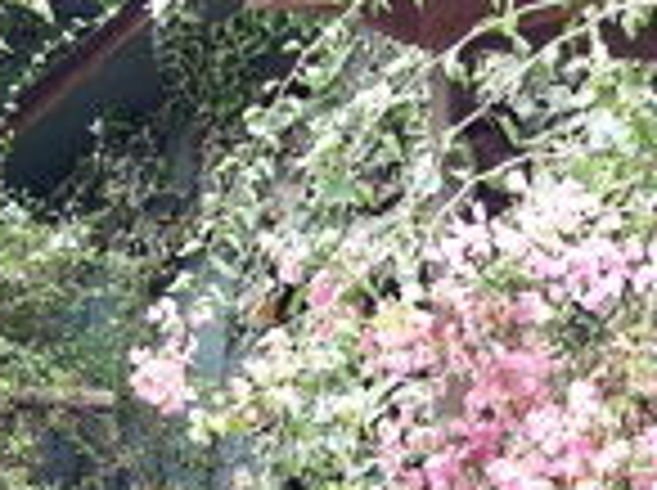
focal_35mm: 272
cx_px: 806
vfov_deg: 5.4
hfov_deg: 7.2
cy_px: 674
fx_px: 5154
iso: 100
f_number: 3.2
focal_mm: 15.7
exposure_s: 1/60.3
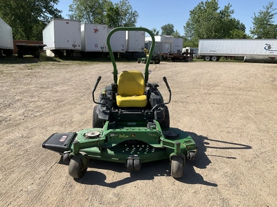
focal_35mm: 29
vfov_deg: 48.2
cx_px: 138
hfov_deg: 61.7
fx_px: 232
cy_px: 104
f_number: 1.8
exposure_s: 1/1984
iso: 25
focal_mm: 3
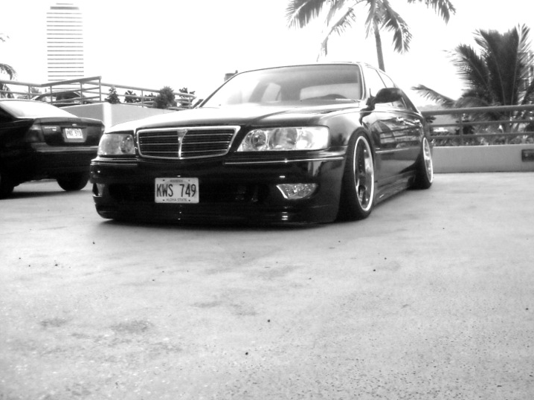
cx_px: 292
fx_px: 601
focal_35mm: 39
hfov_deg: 47.8
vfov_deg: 36.8
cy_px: 189
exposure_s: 1/30
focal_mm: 5.7
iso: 800
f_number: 2.8
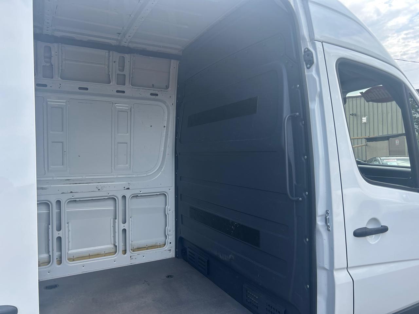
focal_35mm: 26
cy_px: 157
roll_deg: +2.4
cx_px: 210
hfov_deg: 67.3
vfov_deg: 53.1
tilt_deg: -2.6
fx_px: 315
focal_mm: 5.7
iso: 50
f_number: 1.5
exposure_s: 1/846
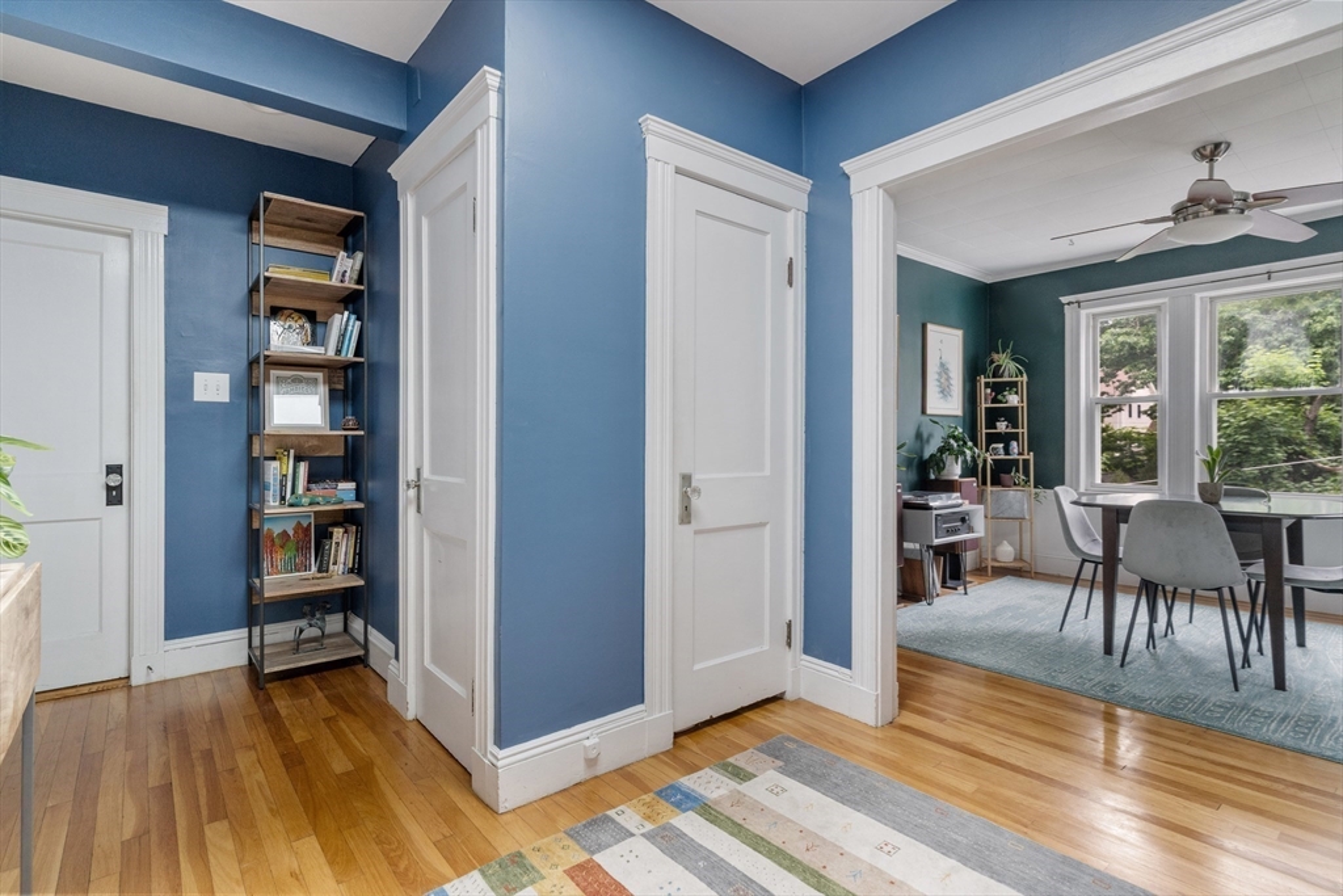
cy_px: 448
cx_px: 672
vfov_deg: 70.5
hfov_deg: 93.3
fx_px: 634
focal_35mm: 17
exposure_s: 1/2.5
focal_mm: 17
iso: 2000
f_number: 11
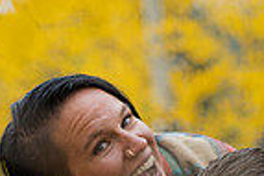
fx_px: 1487
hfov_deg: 10.1
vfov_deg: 6.7
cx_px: 229
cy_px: 265
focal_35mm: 203
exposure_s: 1/500
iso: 1250
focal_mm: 50
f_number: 2.2
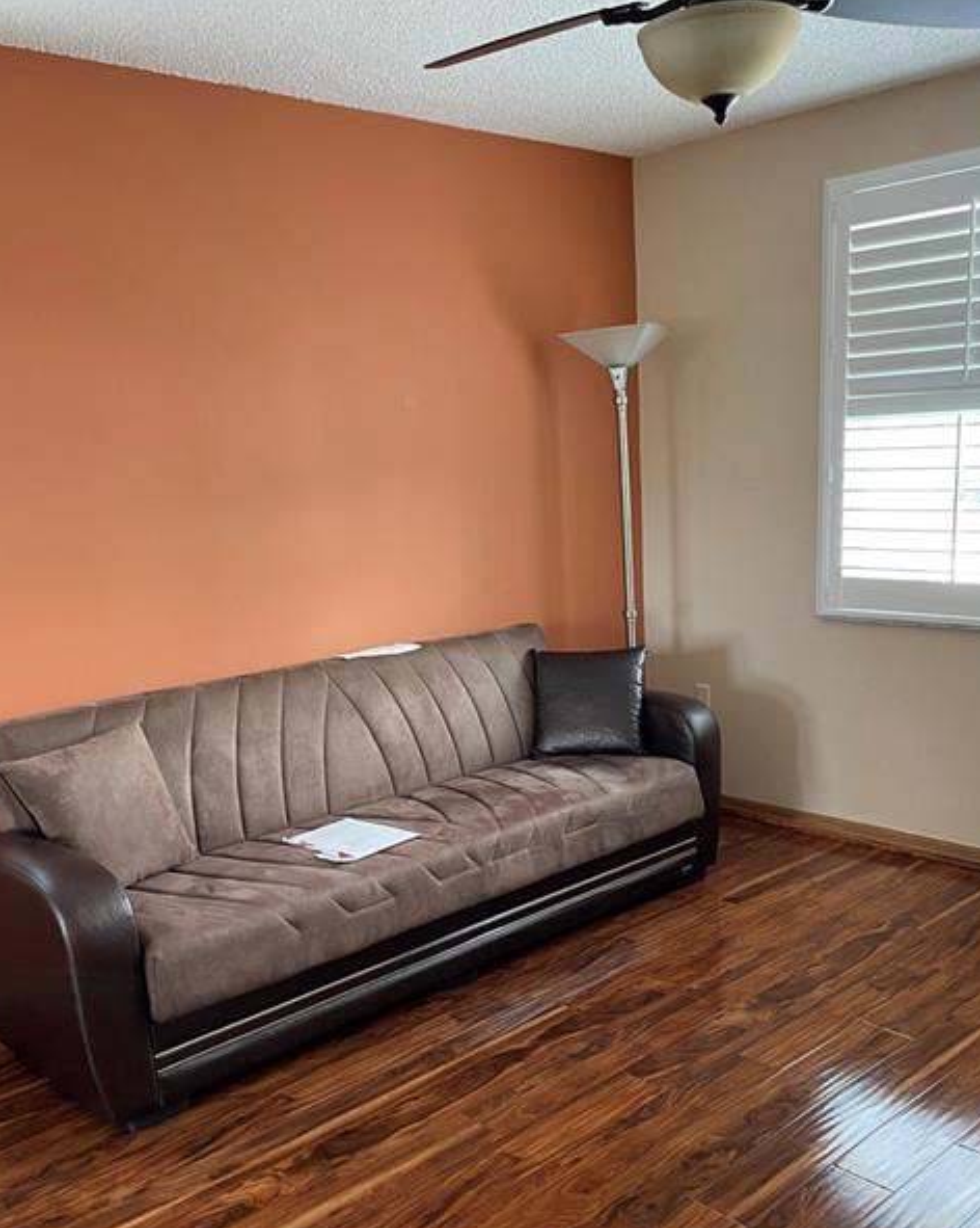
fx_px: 1198
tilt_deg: -15.0
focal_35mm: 33
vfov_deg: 53.7
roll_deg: +3.6
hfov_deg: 44.4
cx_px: 544
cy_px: 760
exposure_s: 1/60
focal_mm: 4.2
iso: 250
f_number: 1.6
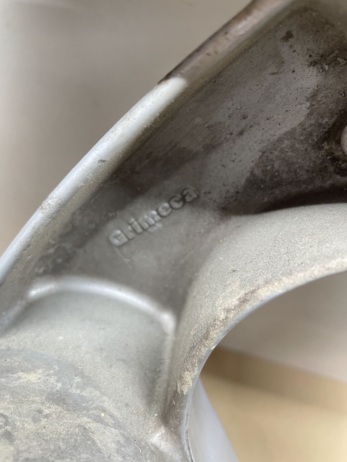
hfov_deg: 53.1
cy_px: 231
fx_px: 348
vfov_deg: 67.3
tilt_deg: -54.2
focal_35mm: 26
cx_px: 174
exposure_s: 1/50
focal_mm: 4.2
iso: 100
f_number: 1.6
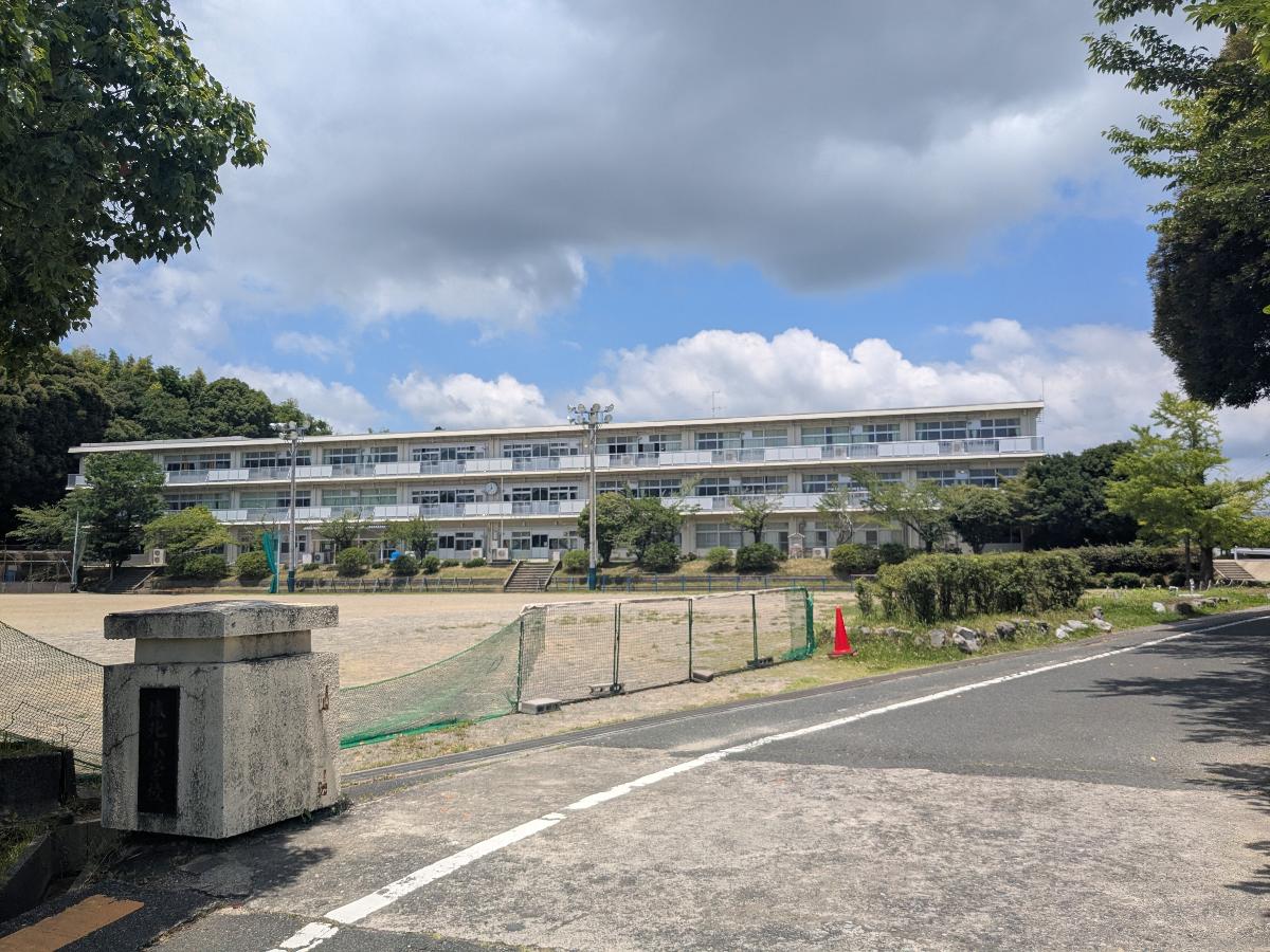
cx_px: 635
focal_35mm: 27
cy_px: 476
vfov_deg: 51.4
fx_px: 991
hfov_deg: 65.3
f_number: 1.73
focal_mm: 4.38
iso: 60
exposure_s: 1/4673
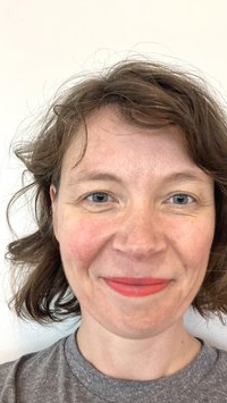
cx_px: 145
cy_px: 204
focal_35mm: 36
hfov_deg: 32.7
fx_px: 385
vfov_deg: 55.3
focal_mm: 2.87
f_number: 2.2
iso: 320
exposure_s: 1/60
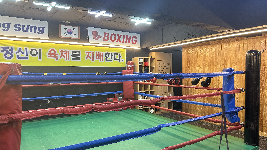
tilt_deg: -0.9
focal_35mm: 27
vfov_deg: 42.8
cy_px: 83
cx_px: 136
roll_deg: -1.5
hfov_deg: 69.9
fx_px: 191
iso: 160
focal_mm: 6.86
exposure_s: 1/120
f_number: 1.78
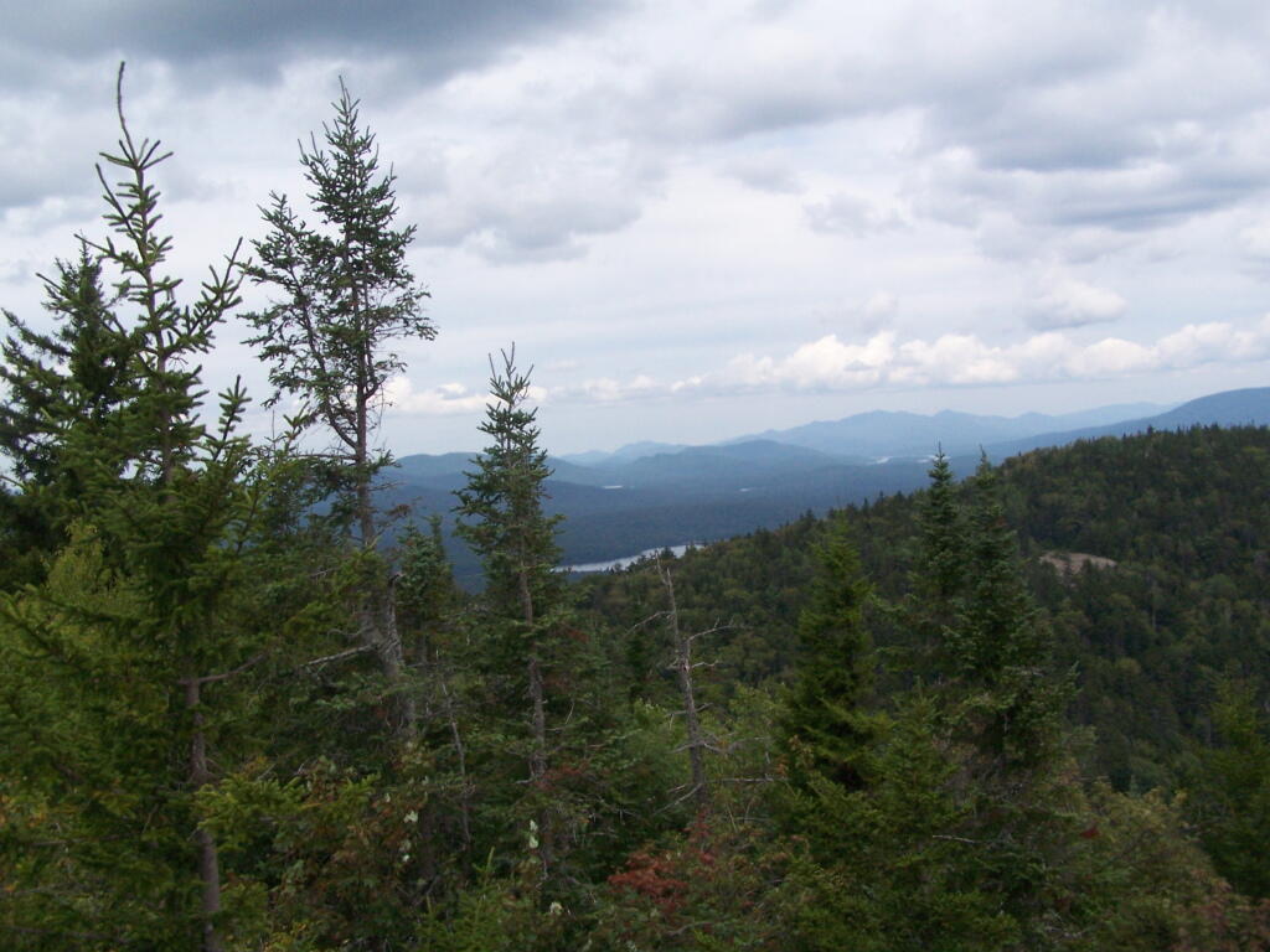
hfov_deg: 49.0
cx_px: 635
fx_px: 1394
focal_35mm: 38
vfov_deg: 37.7
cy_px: 476
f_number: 5.6
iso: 200
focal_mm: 6.3
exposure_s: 1/1000
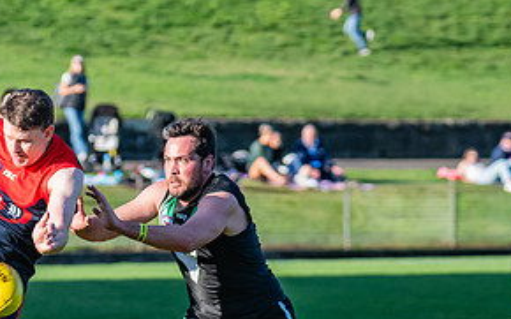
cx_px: 36
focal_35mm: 566
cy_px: 243
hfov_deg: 3.7
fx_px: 7879
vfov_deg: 2.3
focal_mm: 190
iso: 800
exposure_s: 1/1600
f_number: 6.3
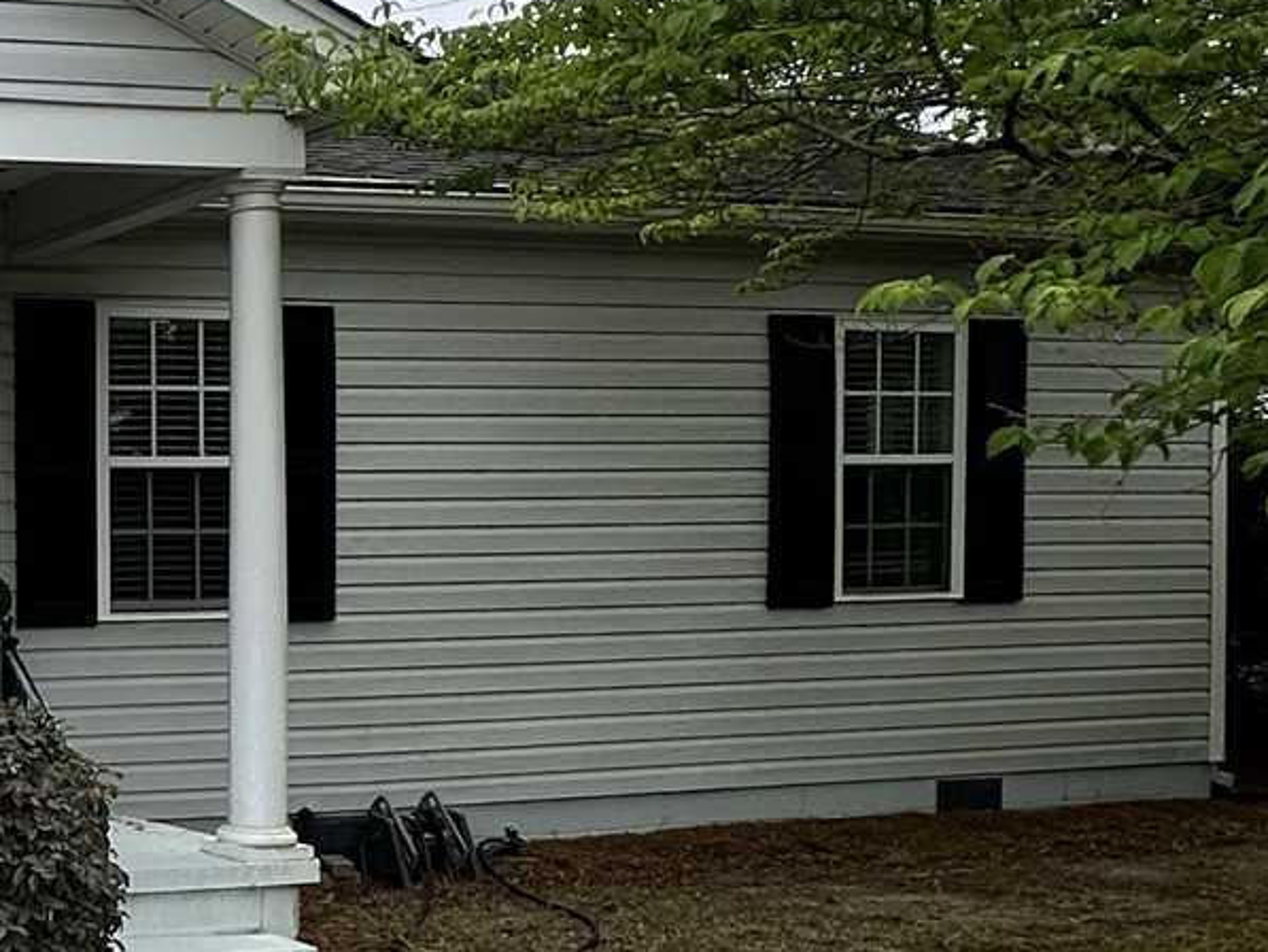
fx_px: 1978
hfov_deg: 28.4
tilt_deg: -2.7
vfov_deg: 26.9
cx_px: -425
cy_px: 648
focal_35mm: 54
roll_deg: +0.3
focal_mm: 2.22
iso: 50
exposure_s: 1/1289
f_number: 2.2
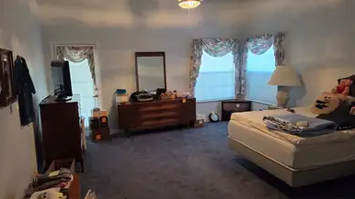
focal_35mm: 26
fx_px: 245
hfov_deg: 71.9
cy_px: 94
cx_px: 175
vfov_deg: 44.4
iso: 1000
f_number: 1.8
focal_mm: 5.4
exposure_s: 1/120
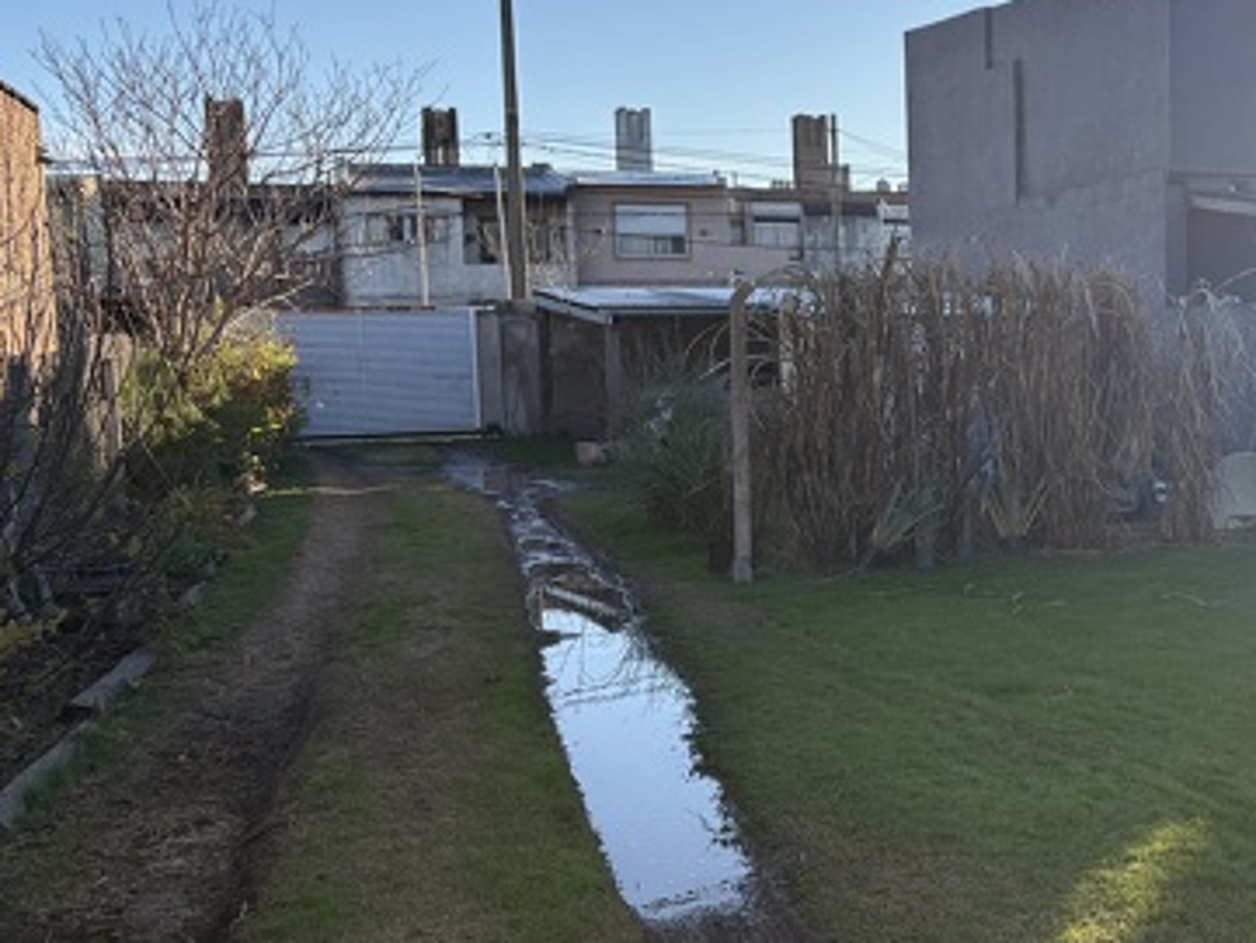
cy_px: 498
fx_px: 1742
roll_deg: +2.3
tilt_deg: -5.1
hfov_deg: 37.0
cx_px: 1141
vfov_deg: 30.3
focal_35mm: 48
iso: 50
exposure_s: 1/1706
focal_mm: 5.96
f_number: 1.6
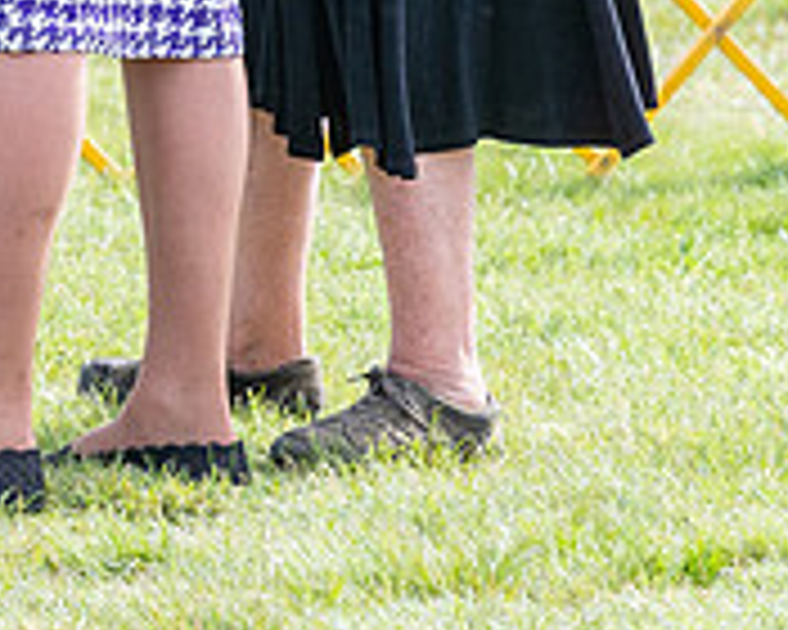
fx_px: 18238
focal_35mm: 782
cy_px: -396
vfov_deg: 2.0
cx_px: -615
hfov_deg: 2.5
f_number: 5.6
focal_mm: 200
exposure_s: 1/1250
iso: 800
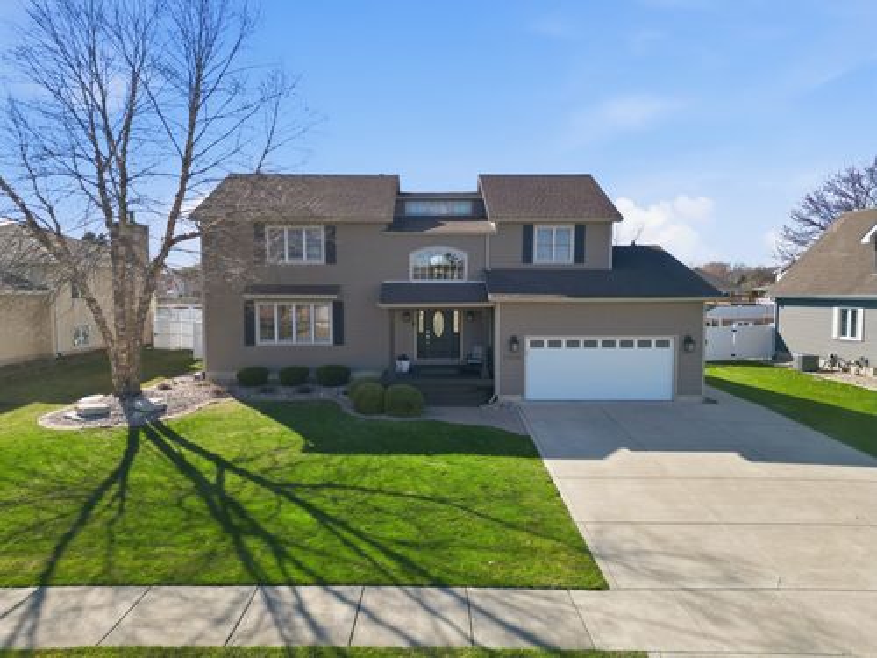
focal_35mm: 24
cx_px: 438
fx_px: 608
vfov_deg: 56.8
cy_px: 329
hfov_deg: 71.6
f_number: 1.7
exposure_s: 1/2500
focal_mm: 6.7
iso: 130
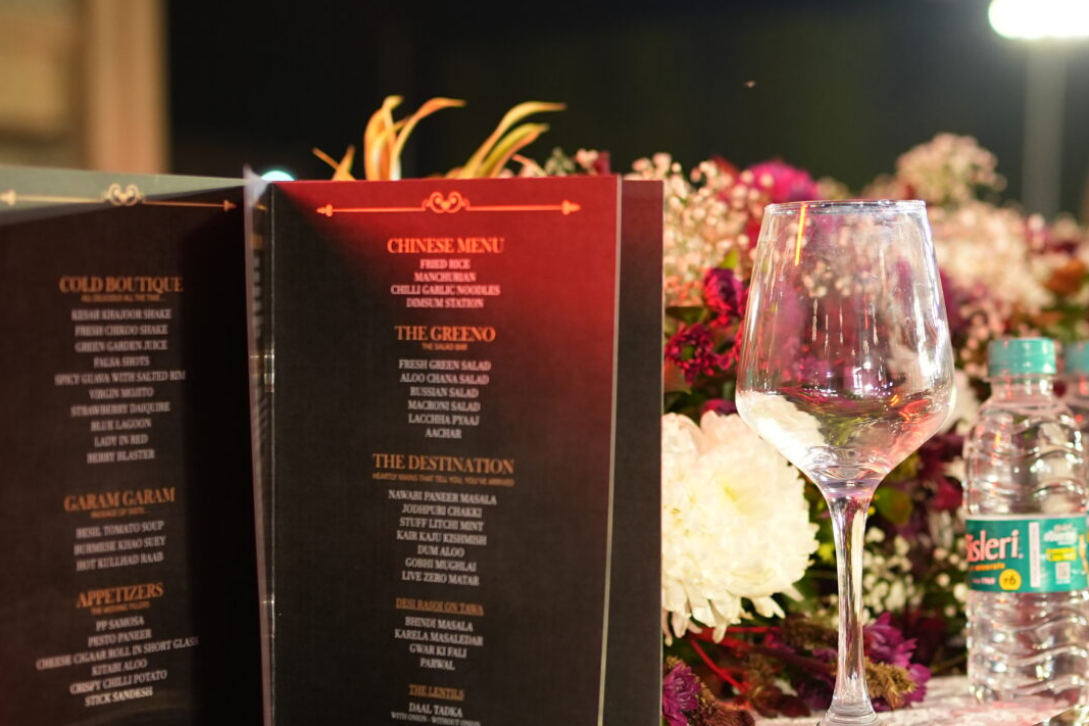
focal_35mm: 84
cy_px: 402
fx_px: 2540
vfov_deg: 16.3
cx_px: 781
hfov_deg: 24.0
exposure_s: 1/125
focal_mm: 35
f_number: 2.2
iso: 800
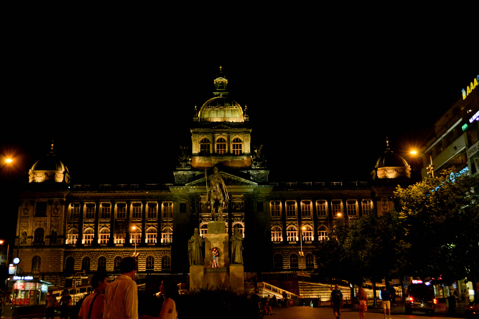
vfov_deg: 31.9
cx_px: 240
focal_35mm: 42
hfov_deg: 46.4
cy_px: 160
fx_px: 559
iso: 400
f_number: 5
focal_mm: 28
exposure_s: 1/20
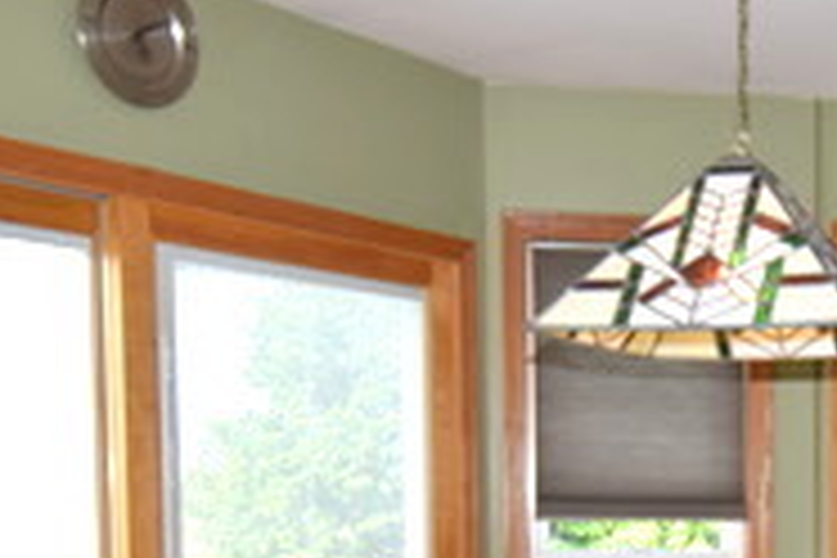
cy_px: 614
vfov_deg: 20.8
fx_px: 1441
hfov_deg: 30.7
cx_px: 774
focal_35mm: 62
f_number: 5.6
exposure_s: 1/125
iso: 200
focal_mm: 12
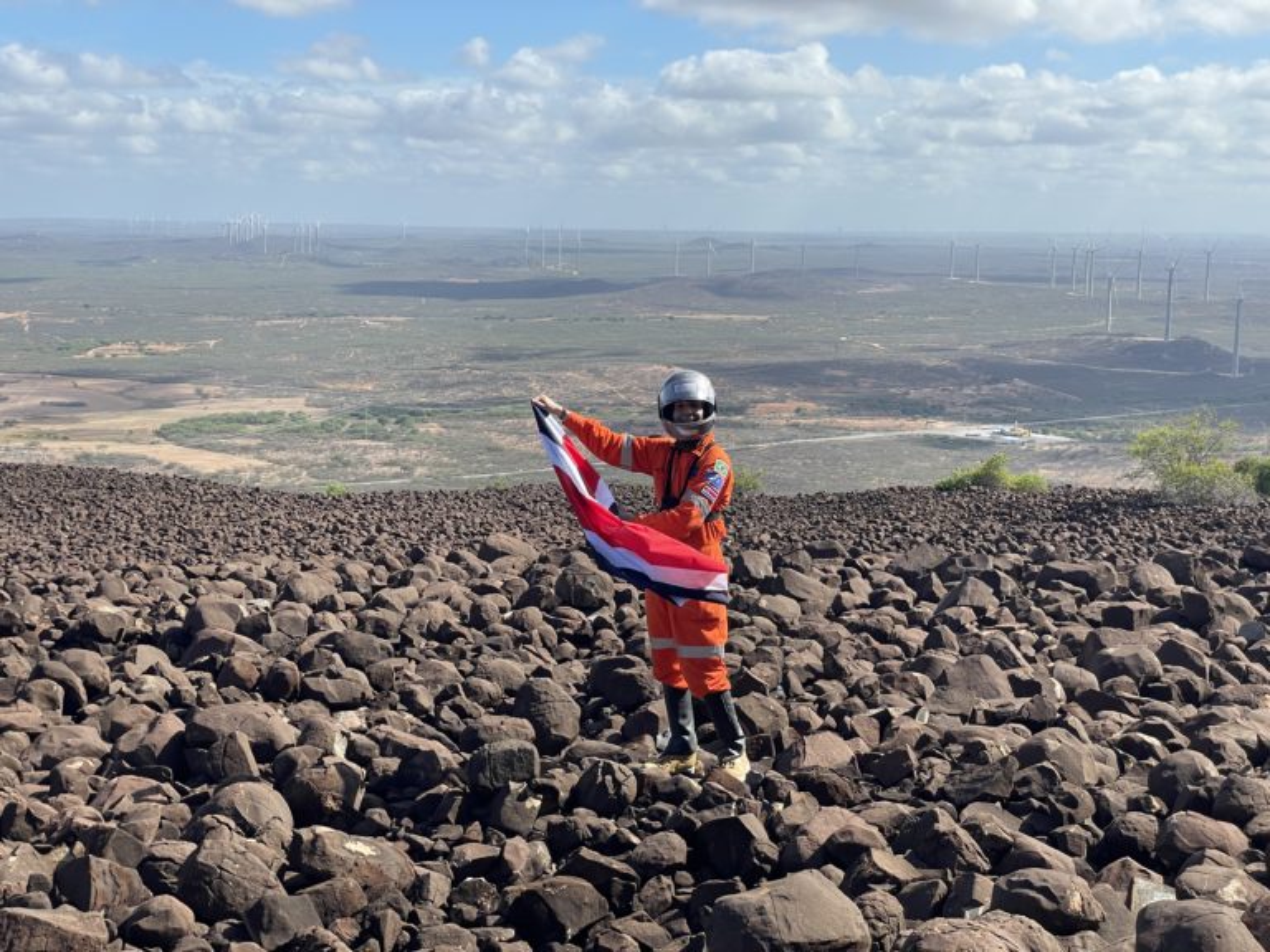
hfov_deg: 36.8
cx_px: 635
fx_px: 1908
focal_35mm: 52
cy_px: 476
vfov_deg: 28.0
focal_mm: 6
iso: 25
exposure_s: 1/1597
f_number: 2
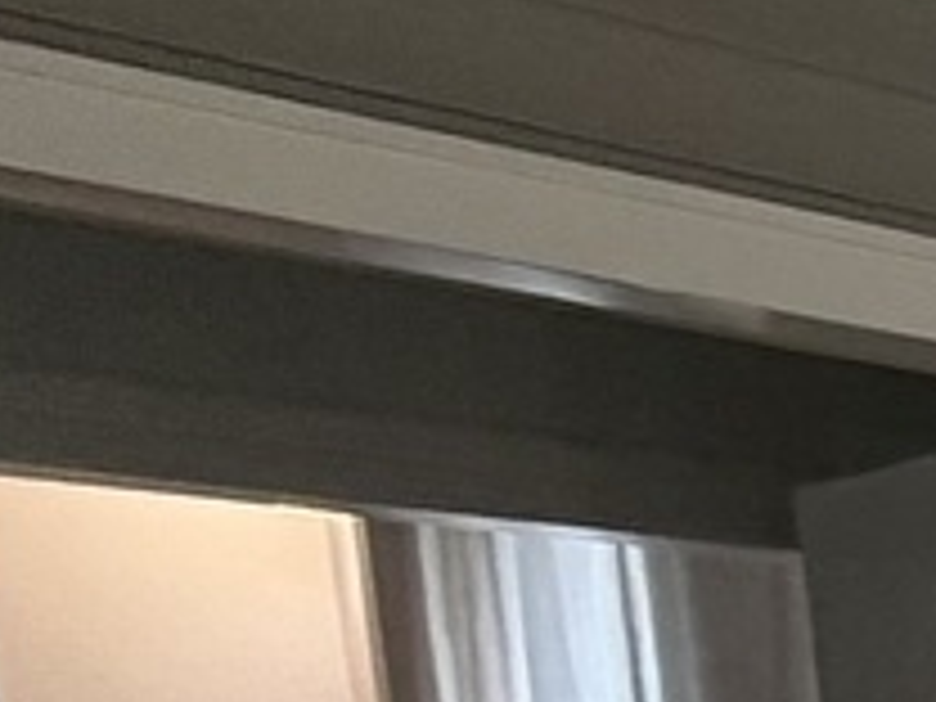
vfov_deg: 12.8
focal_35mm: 97
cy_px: 1503
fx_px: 2623
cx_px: 3056
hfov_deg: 10.4
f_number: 2.2
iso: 125
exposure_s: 1/120
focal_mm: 2.22
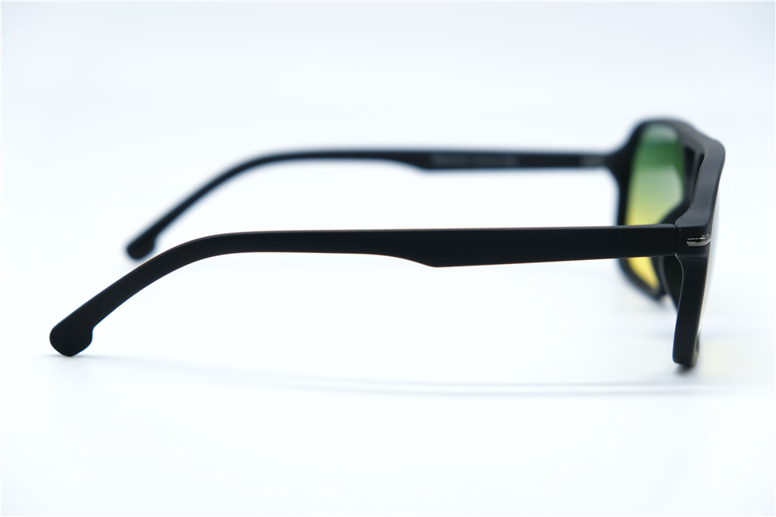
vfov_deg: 17.9
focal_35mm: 76
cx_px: 388
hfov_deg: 26.7
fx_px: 1638
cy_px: 258
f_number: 4
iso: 160
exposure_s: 1/170
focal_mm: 50.5
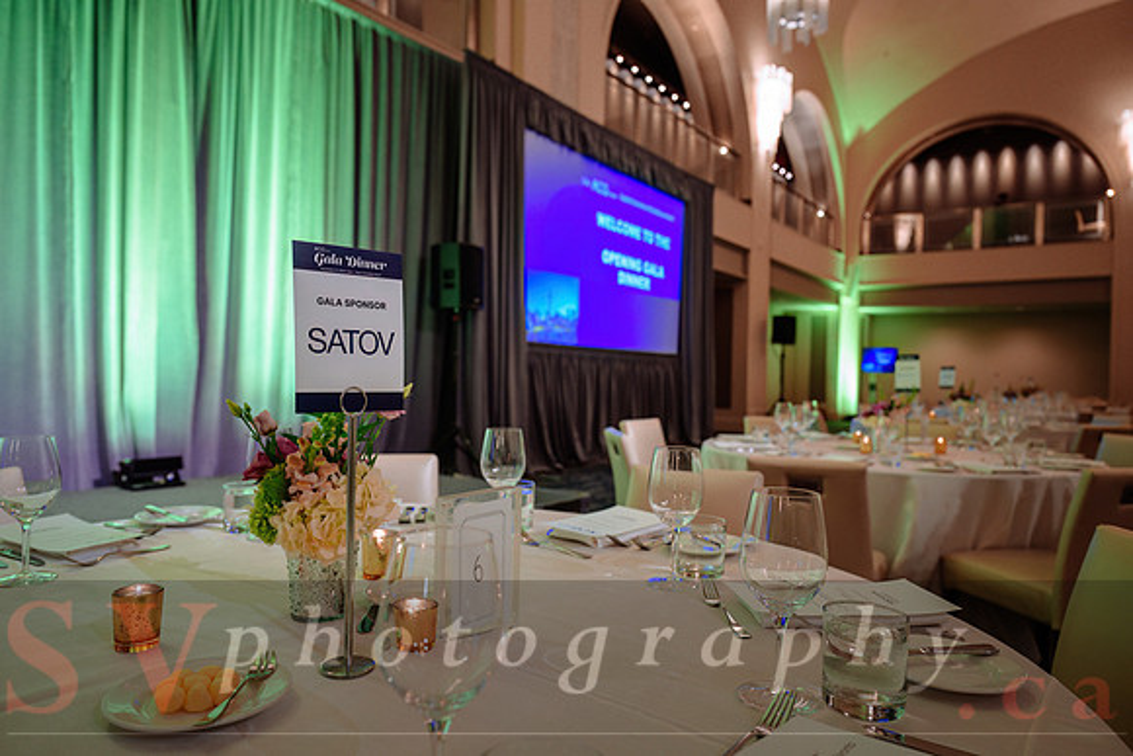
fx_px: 755
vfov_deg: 53.2
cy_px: 378
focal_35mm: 24
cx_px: 566
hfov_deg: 73.7
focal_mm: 24
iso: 800
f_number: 3.5
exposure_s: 1/40
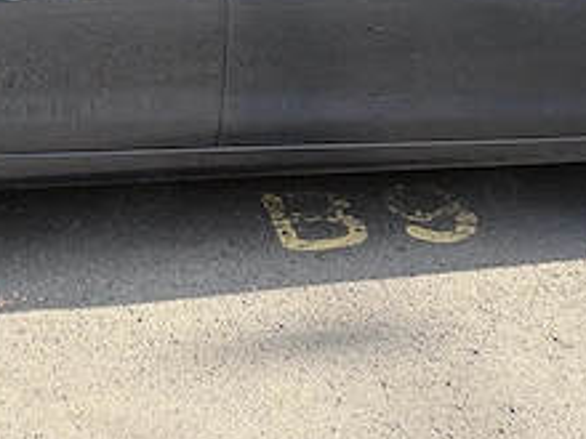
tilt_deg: -13.1
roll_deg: +1.1
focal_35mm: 71
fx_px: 1202
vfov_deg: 19.6
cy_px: -80
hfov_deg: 27.3
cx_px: 208
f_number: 1.6
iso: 64
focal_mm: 5.96
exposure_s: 1/629
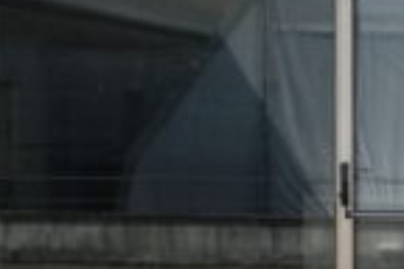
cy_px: 434
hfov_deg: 10.0
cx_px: 547
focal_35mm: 202
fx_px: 2267
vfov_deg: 6.7
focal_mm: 25
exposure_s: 1/6400
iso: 200
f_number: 1.7
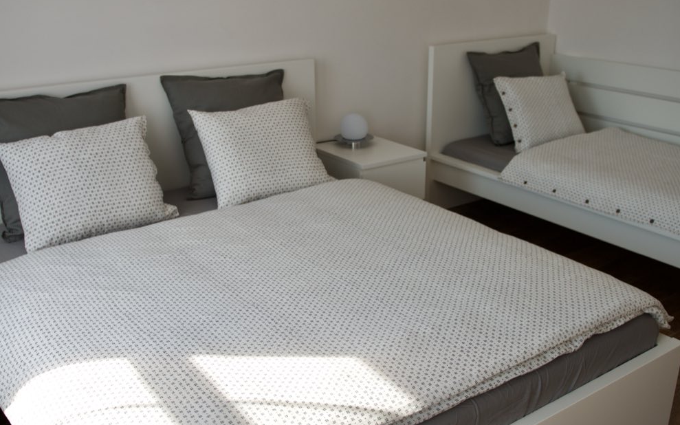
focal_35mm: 37
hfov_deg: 52.8
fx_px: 686
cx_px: 343
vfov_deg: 34.4
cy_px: 212
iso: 140
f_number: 2.8
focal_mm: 24
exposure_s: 1/500
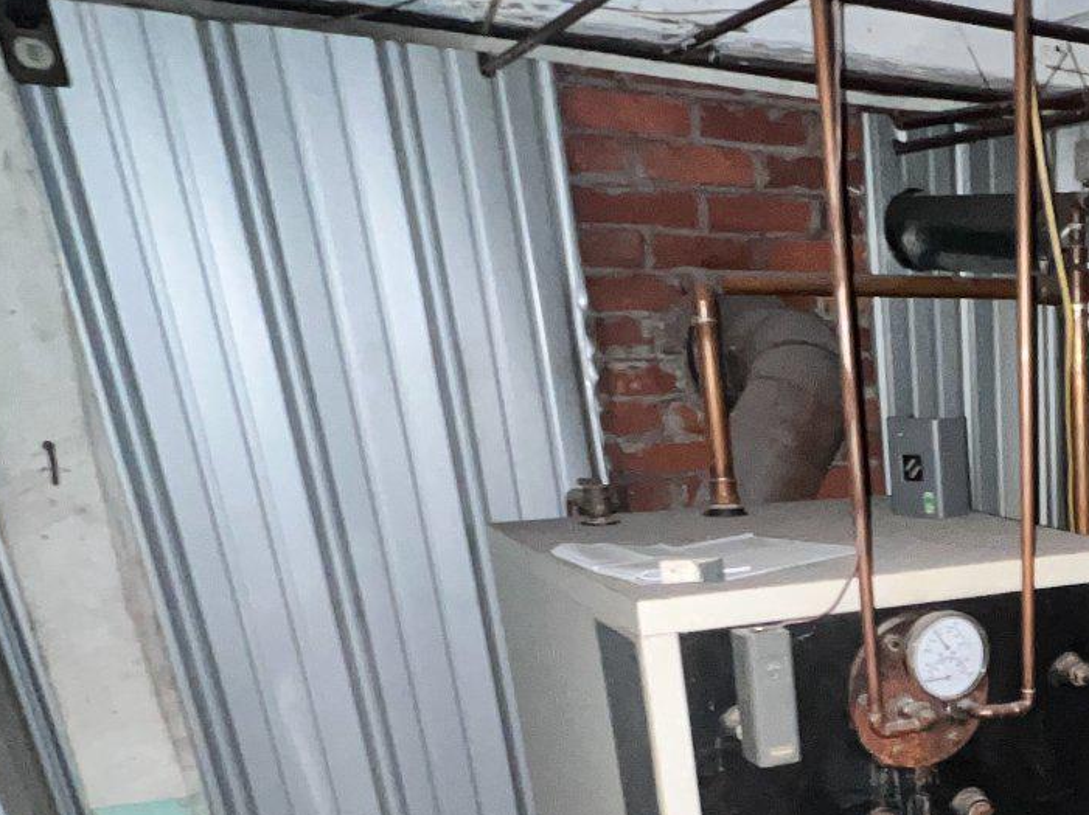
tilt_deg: -22.9
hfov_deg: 41.5
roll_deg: -0.5
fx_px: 1195
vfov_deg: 33.6
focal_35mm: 38
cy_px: 862
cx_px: 1128
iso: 500
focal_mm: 1.57
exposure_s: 1/16
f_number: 1.8
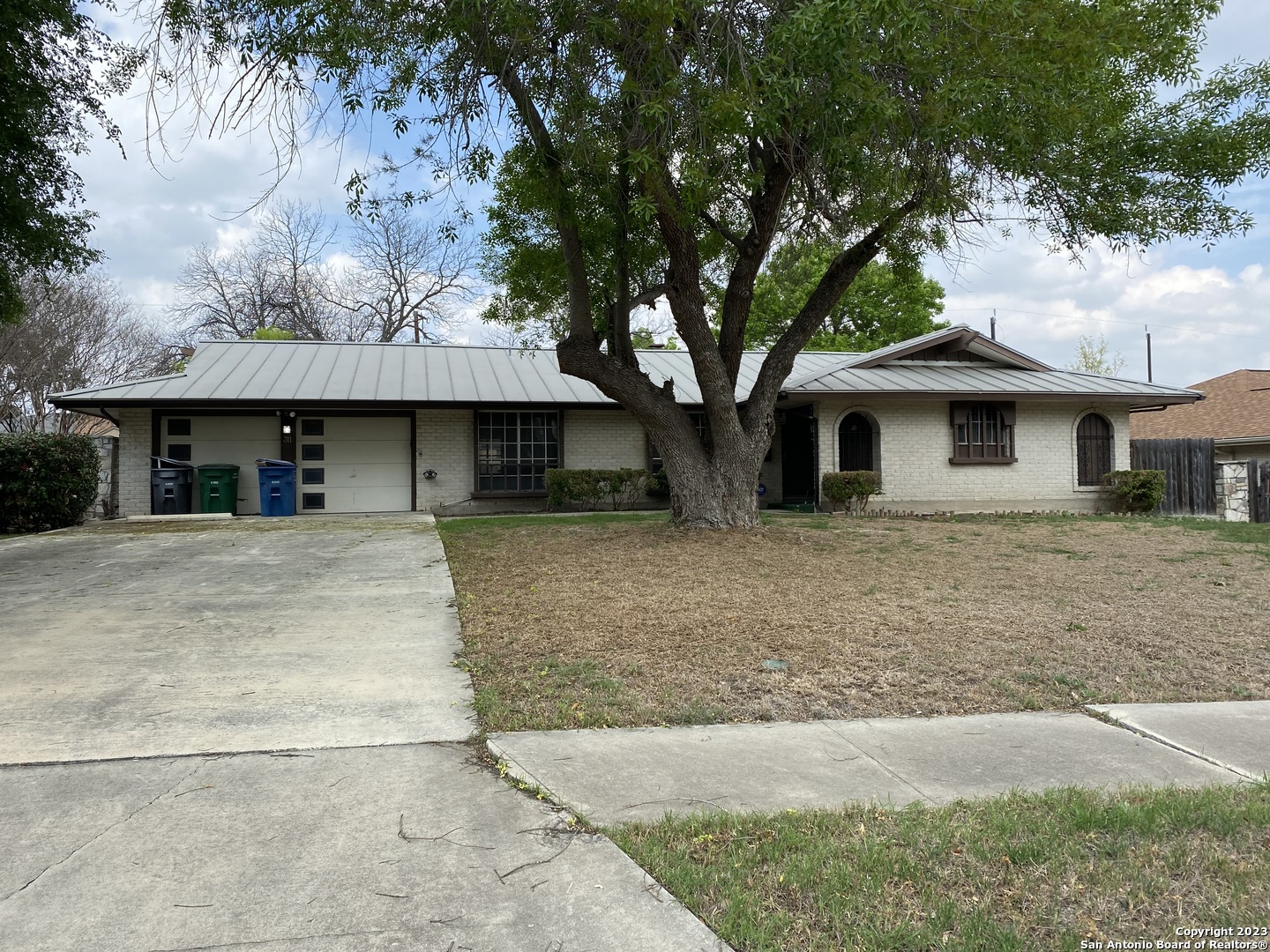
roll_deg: +1.8
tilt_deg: +2.0
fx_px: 954
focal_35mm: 26
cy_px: 476
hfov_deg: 67.3
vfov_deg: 53.1
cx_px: 635
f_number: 1.8
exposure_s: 1/1316
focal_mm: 4.25
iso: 32
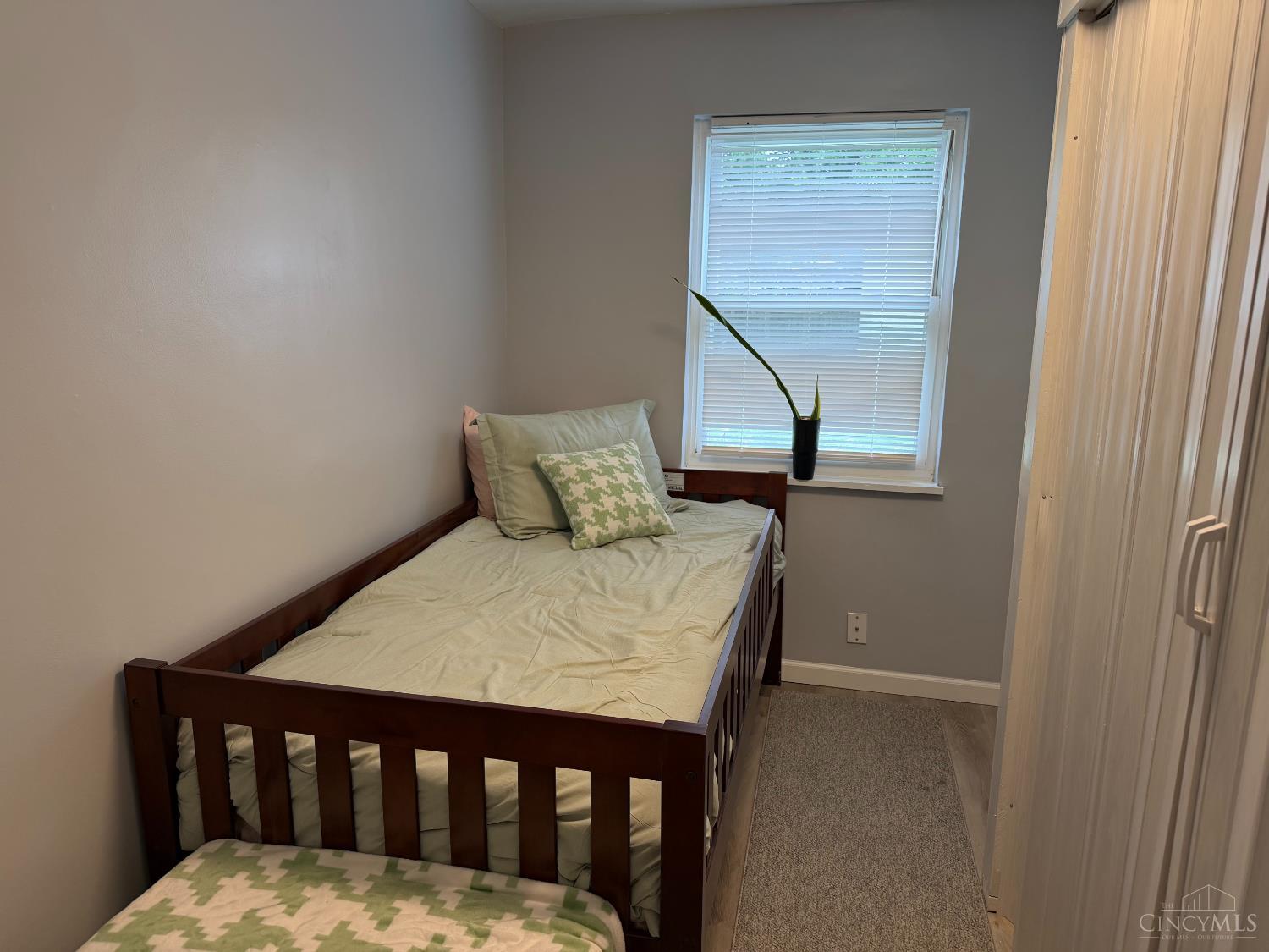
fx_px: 880
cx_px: 634
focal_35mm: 24
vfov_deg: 56.8
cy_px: 476
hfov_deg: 71.6
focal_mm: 6.76
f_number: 1.78
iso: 125
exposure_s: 1/120
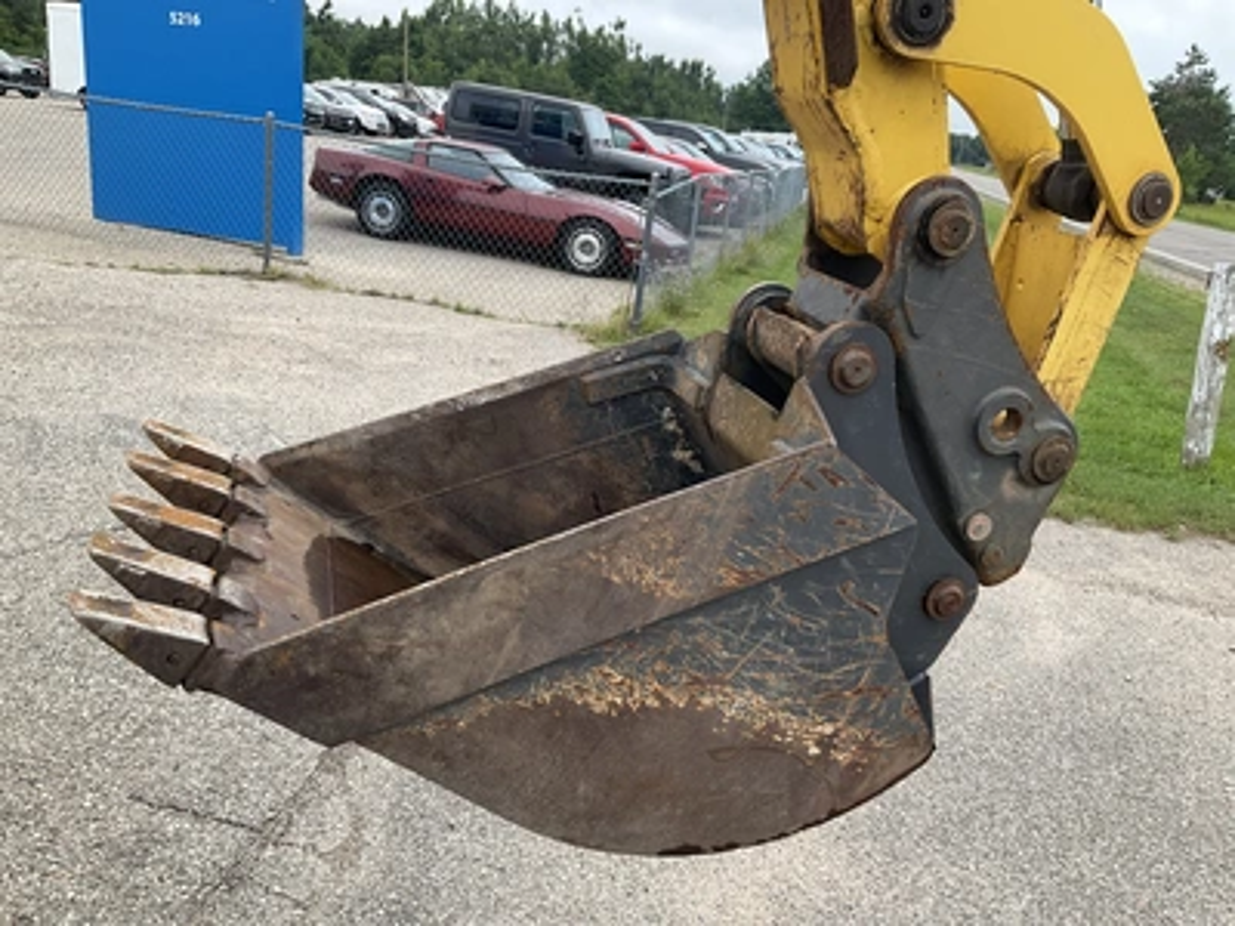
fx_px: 1035
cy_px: 463
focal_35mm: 29
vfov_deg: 48.2
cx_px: 618
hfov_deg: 61.7
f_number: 1.8
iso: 25
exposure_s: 1/303
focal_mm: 3
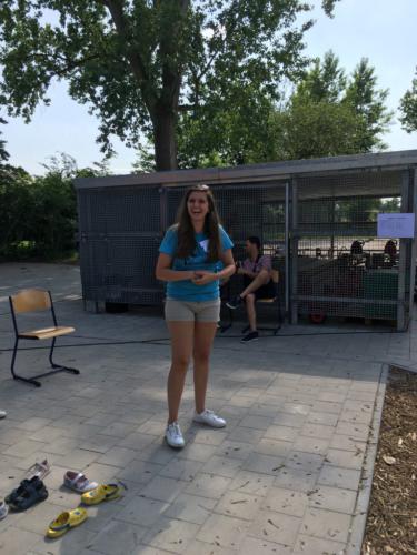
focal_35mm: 29
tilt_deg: -8.3
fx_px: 466
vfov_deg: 61.7
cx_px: 208
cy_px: 278
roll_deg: +0.3
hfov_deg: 48.2
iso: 25
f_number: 2.2
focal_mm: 4.15
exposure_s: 1/950
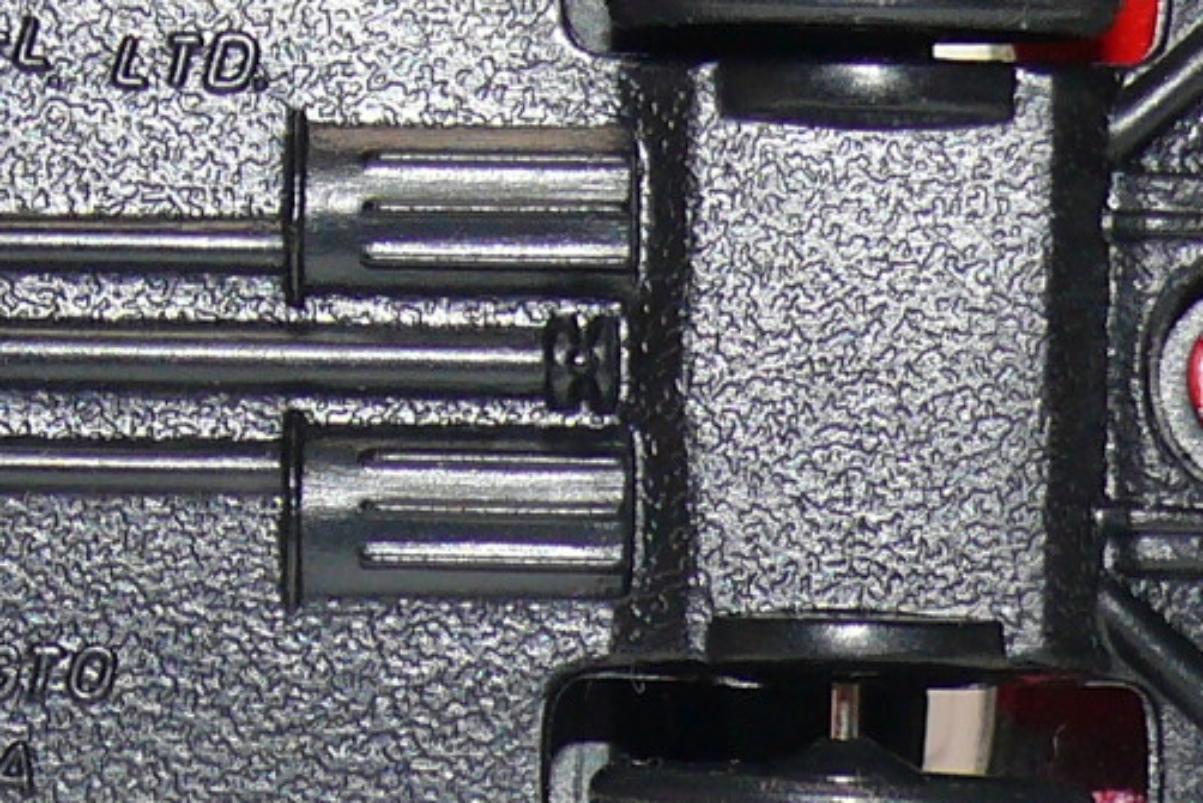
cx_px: 58
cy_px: 360
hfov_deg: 6.5
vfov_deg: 4.4
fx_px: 10529
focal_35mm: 315
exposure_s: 1/30
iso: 100
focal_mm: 12.9
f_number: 4
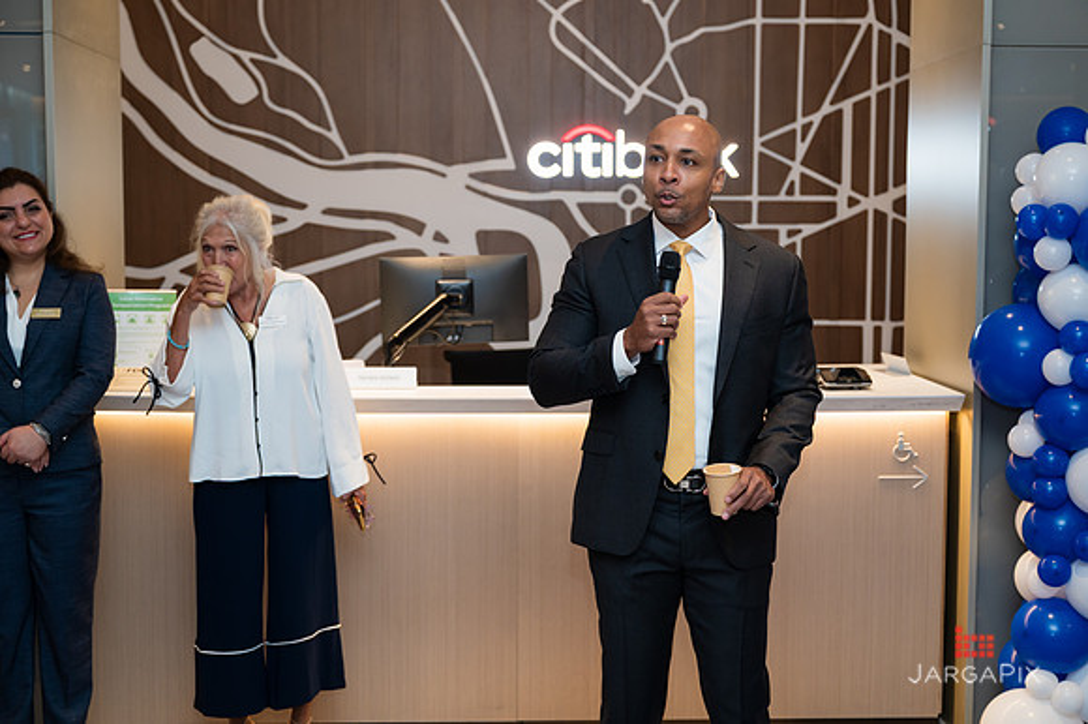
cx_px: 558
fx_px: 1444
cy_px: 352
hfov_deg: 41.3
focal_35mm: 48
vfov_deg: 28.1
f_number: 3.2
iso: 400
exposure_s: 1/160
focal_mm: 46
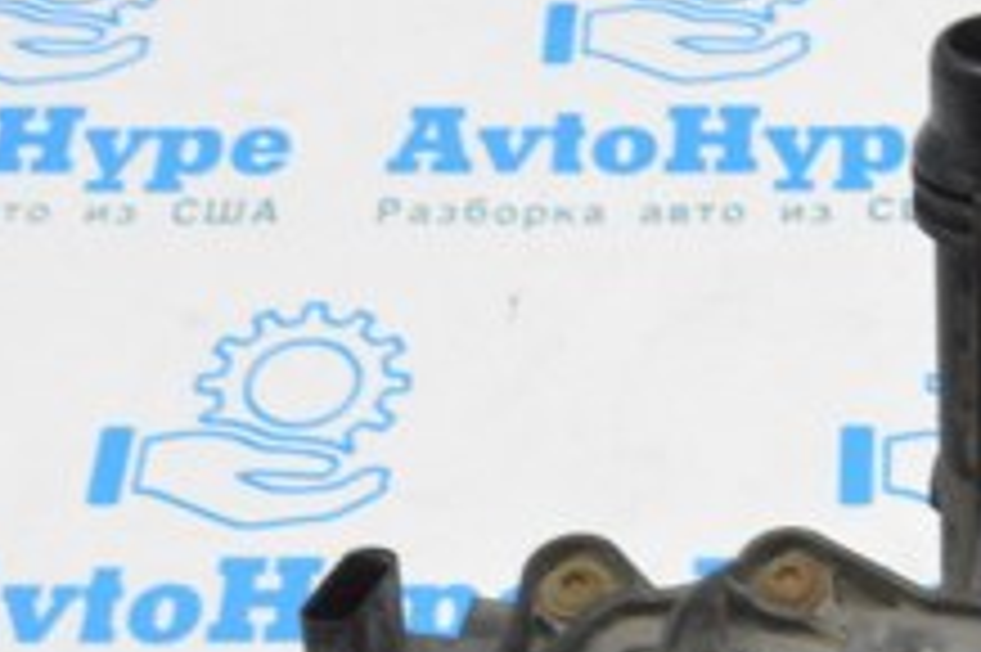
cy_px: 668
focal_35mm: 97
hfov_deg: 20.7
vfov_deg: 13.9
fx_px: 2641
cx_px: 846
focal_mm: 22
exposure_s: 1/15
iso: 6400
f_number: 20
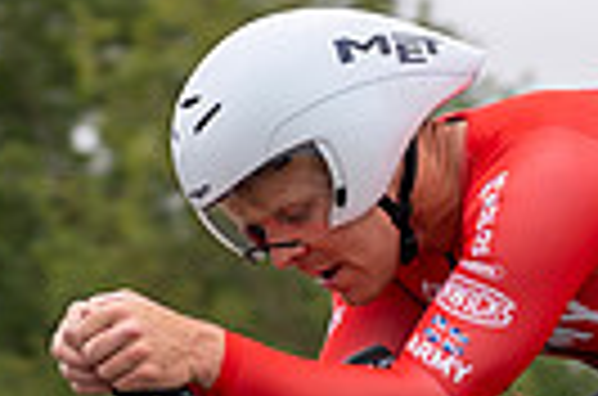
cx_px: 357
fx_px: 7606
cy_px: 590
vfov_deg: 3.0
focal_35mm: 459
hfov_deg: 4.5
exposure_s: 1/800
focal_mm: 70
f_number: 3.5
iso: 100
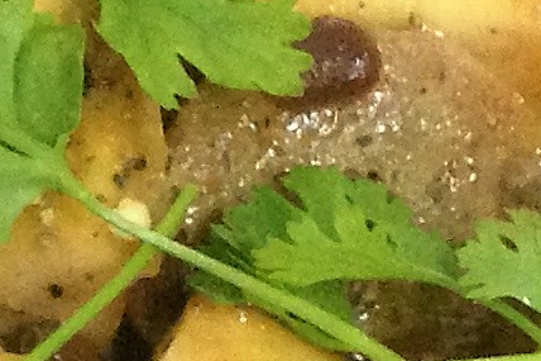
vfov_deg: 5.2
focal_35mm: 262
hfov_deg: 7.8
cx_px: -40
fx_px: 3936
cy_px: 668
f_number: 2.4
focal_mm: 4.12
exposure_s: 1/17
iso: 320
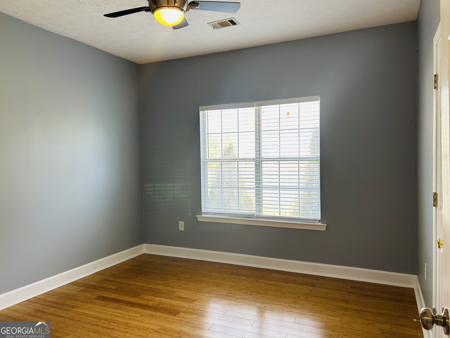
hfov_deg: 67.3
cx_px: 225
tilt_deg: -1.9
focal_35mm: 26
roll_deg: +1.7
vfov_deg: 53.1
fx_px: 338
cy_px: 169
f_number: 1.5
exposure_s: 1/120
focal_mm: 5.7
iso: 50
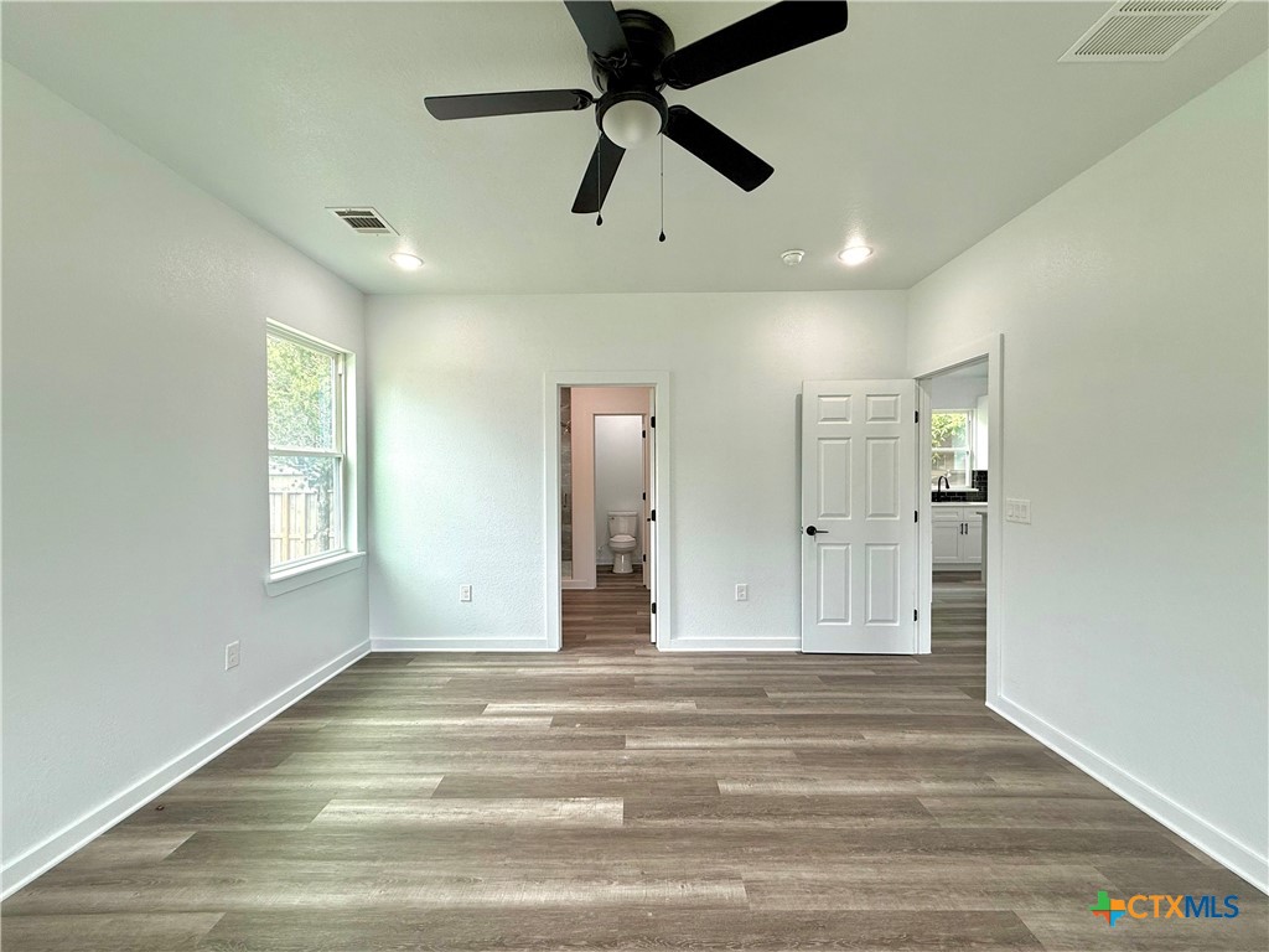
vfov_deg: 85.7
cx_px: 634
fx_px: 513
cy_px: 476
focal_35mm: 14
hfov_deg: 102.1
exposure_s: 1/120
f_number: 2.2
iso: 64
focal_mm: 2.22
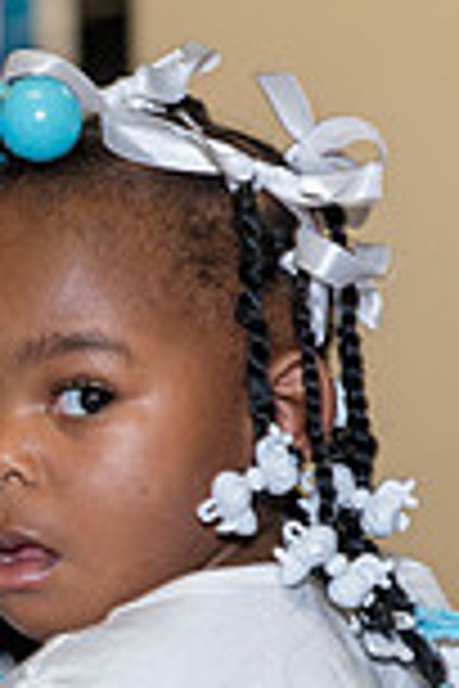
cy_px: 479
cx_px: -310
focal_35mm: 285
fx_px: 5450
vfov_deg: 7.2
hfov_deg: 4.8
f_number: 5.6
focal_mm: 70
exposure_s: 1/80
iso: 720
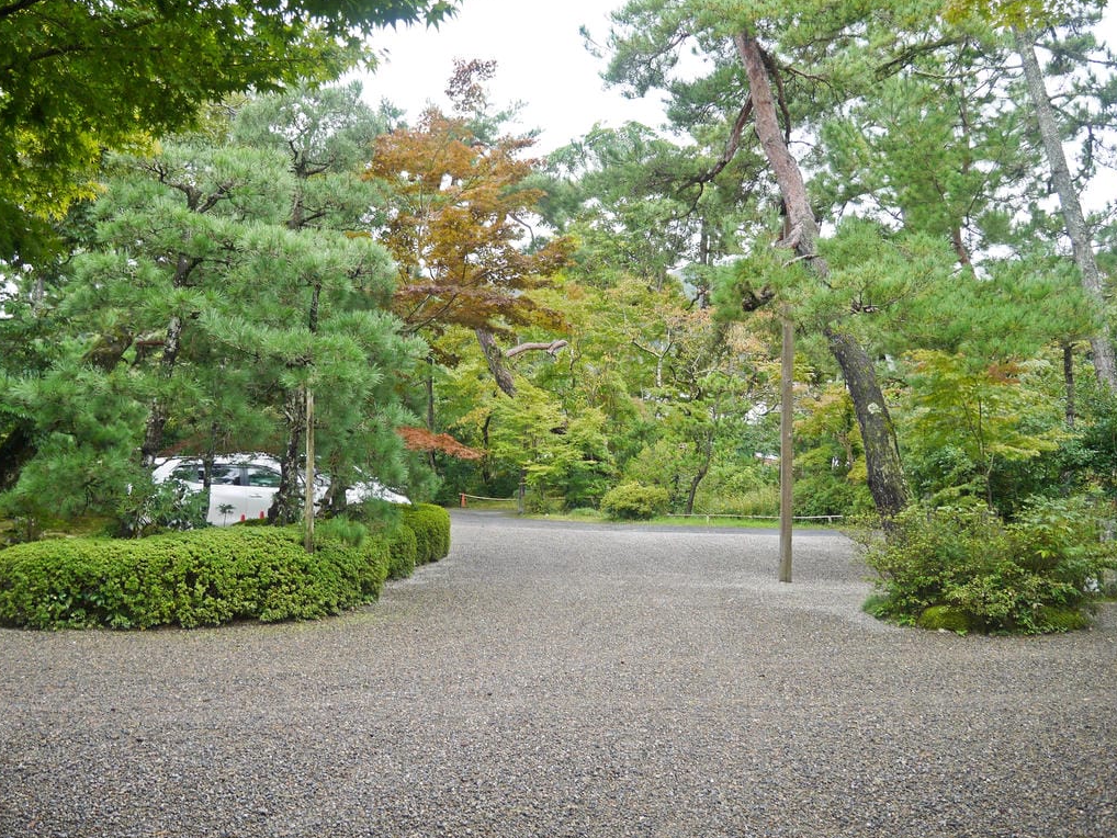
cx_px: 506
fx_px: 1065
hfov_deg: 55.3
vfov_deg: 42.9
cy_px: 363
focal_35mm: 33
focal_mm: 14
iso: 160
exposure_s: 1/100
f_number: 3.5
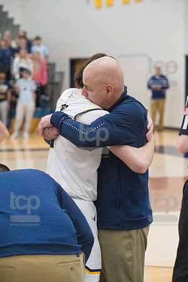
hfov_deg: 11.0
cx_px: 94
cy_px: 141
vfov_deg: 16.4
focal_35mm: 125
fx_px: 979
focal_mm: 125
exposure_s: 1/1000
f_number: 5
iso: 8000
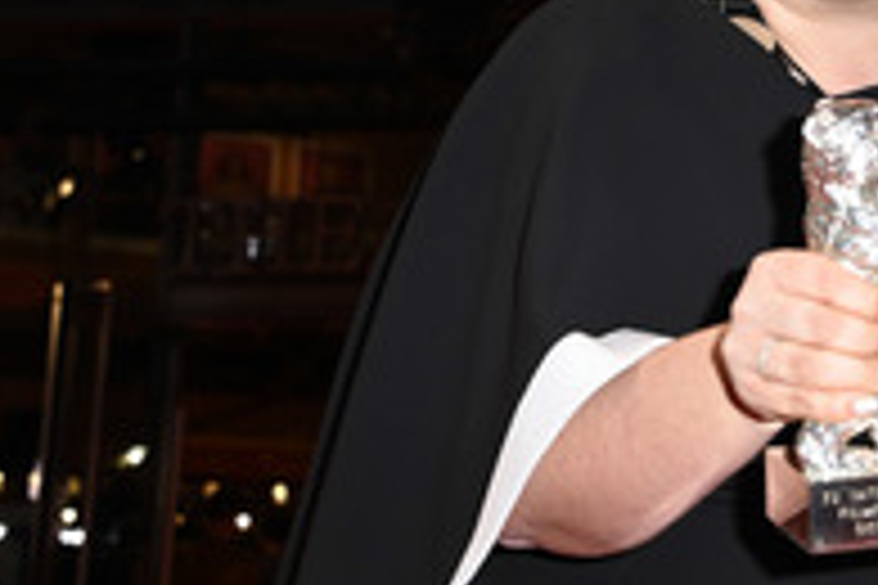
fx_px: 2707
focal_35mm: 111
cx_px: 831
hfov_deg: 18.1
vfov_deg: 12.2
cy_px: -22
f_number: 5.6
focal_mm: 48
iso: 1250
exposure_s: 1/200
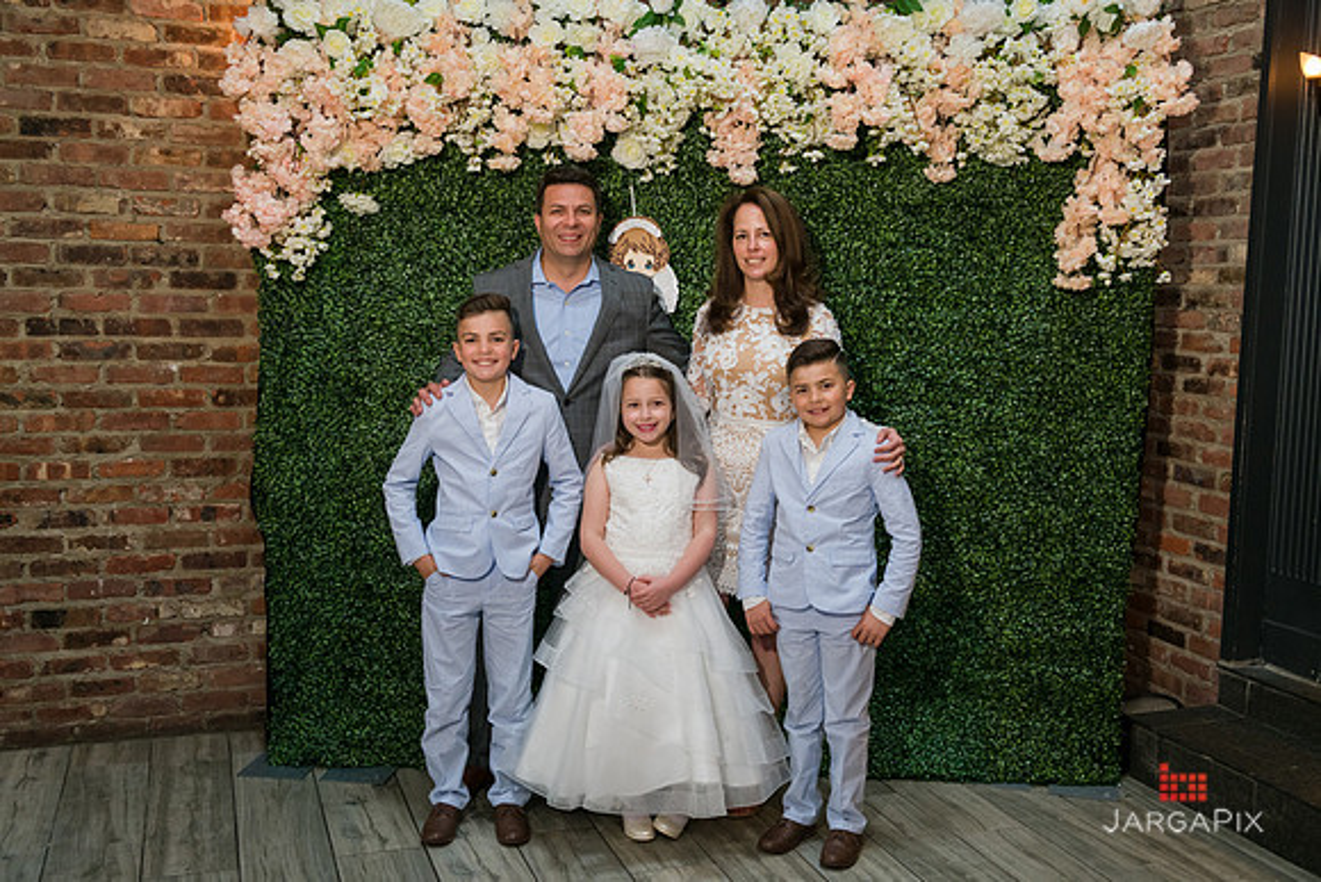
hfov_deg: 50.7
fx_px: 1395
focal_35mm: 38
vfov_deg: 35.1
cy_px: 441
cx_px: 660
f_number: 5.6
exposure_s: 1/125
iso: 1600
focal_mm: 38
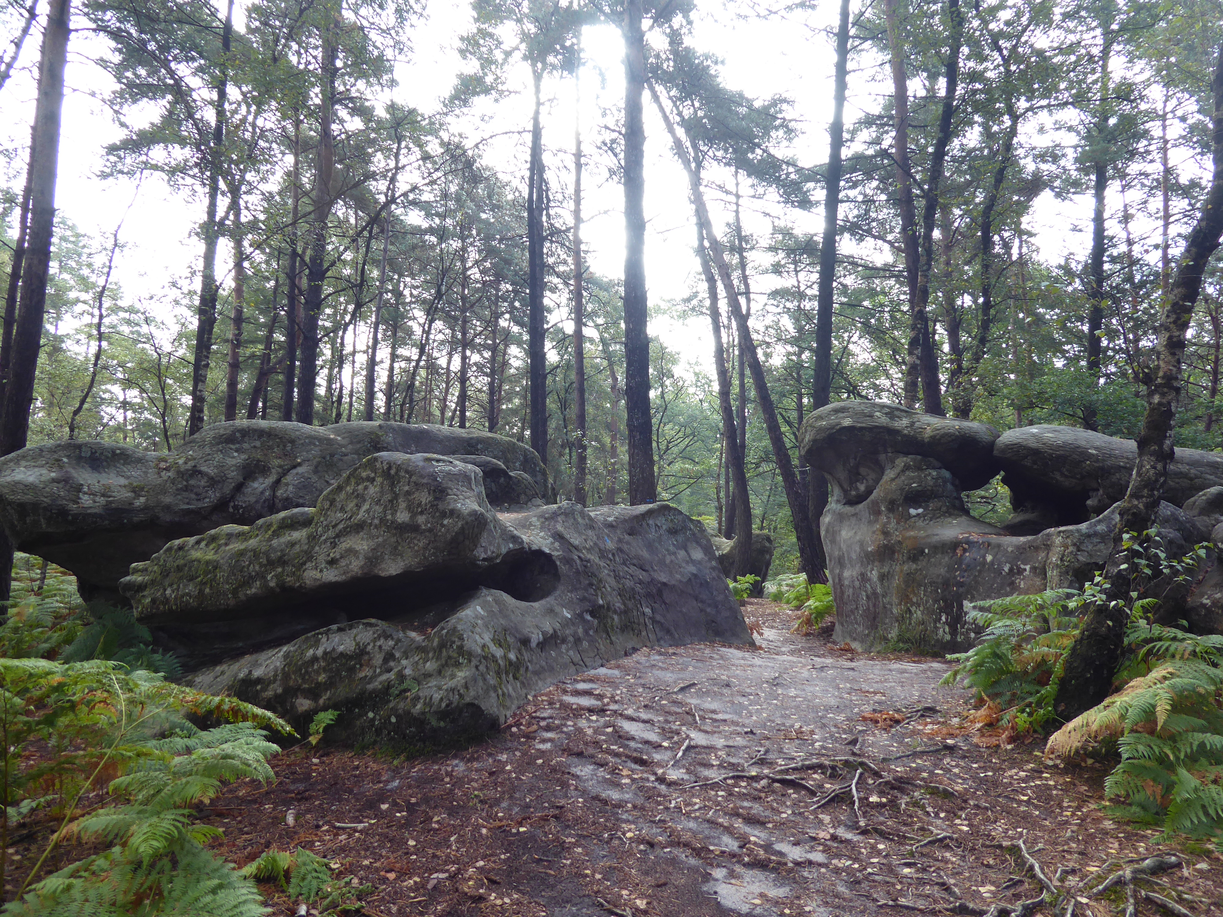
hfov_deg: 69.4
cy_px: 458
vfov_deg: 54.9
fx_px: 883
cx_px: 612
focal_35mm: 25
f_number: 3.3
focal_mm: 4.3
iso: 80
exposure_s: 1/60
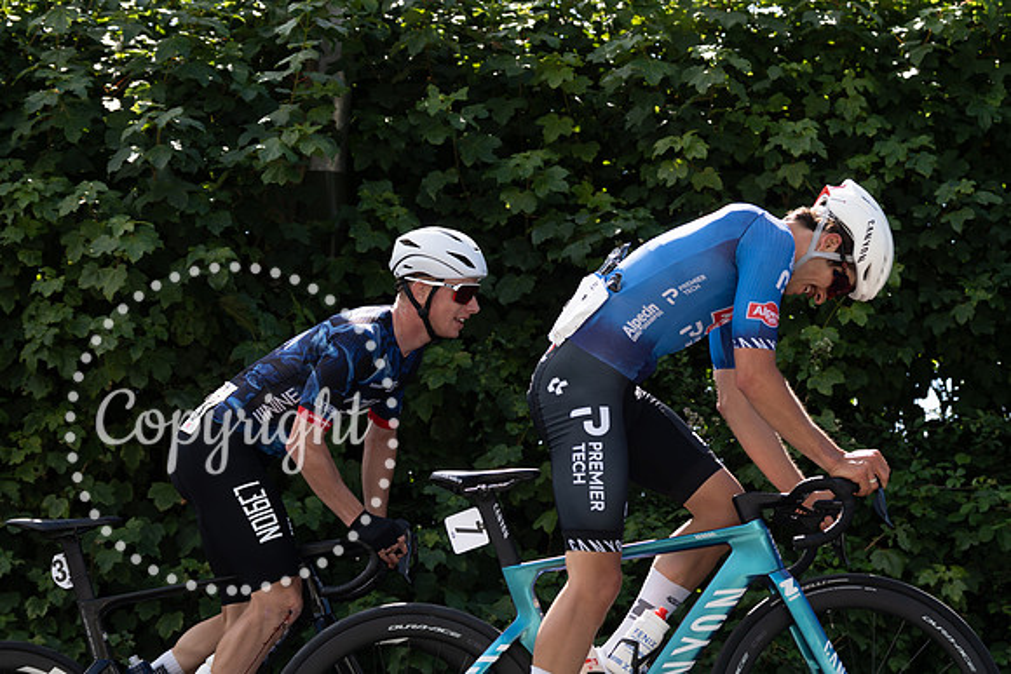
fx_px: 2458
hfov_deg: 23.2
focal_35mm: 87
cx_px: 522
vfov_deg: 15.6
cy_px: 253
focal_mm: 70
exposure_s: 1/1000
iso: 100
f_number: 3.5
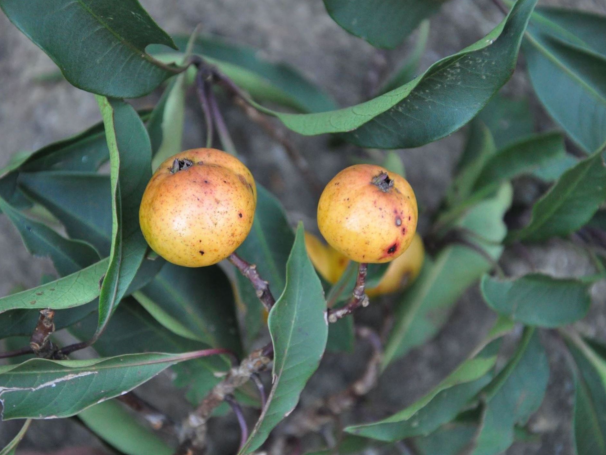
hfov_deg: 13.4
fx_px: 2574
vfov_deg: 10.1
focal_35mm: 147
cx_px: 280
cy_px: 228
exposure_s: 1/30
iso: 1600
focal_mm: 90
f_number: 5.6
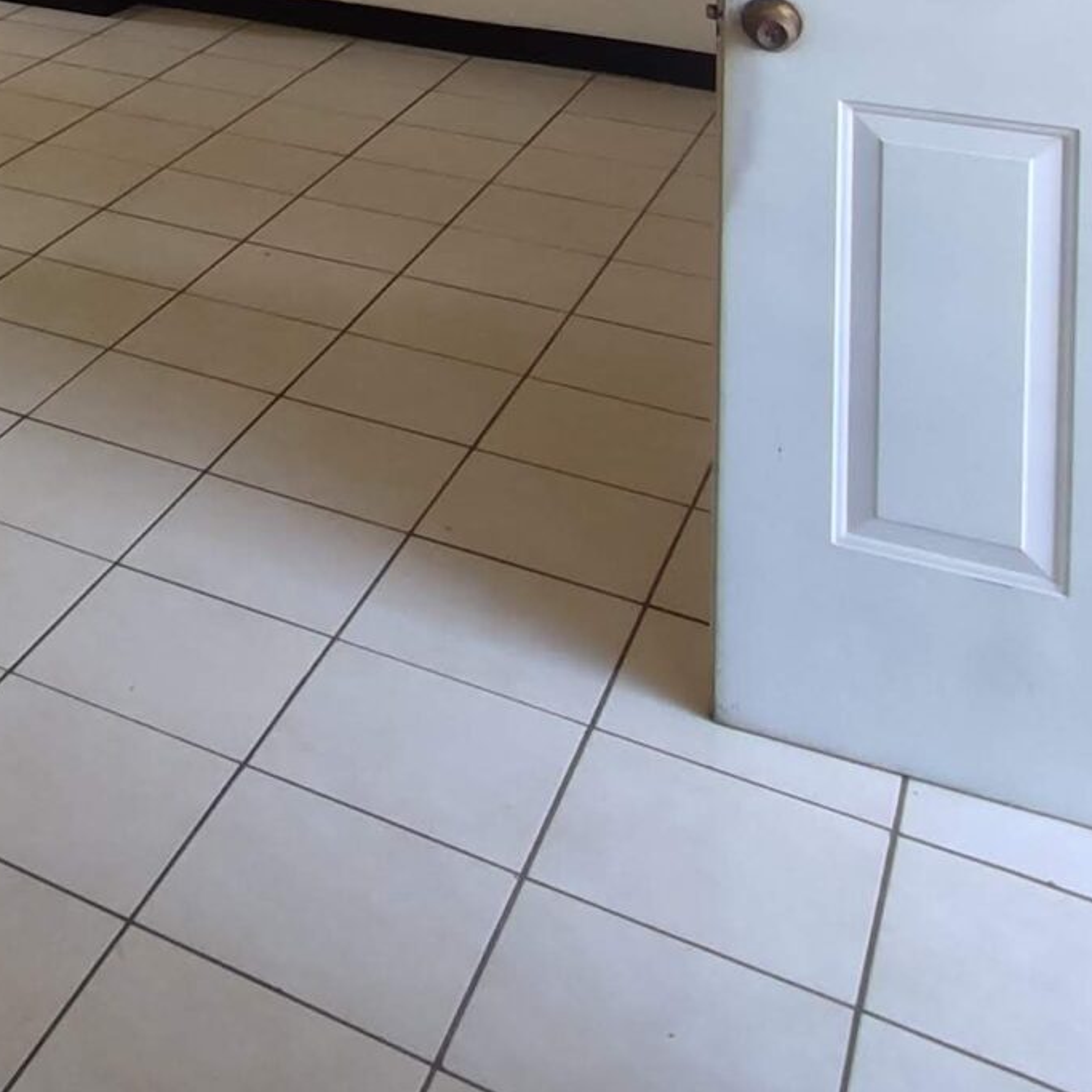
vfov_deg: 26.5
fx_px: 1892
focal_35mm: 53
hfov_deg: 27.3
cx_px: -302
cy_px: -386
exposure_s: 1/100
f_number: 2.2
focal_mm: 1.65
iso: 126
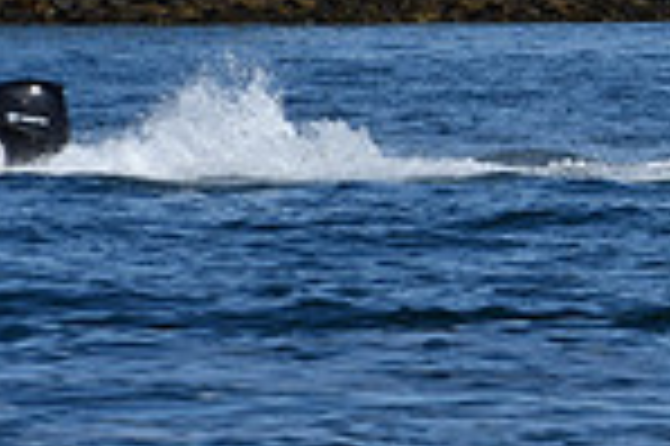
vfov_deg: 1.8
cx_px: 1295
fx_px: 14110
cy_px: -52
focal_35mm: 759
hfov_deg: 2.7
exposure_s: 1/640
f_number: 9
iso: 100
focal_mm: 130
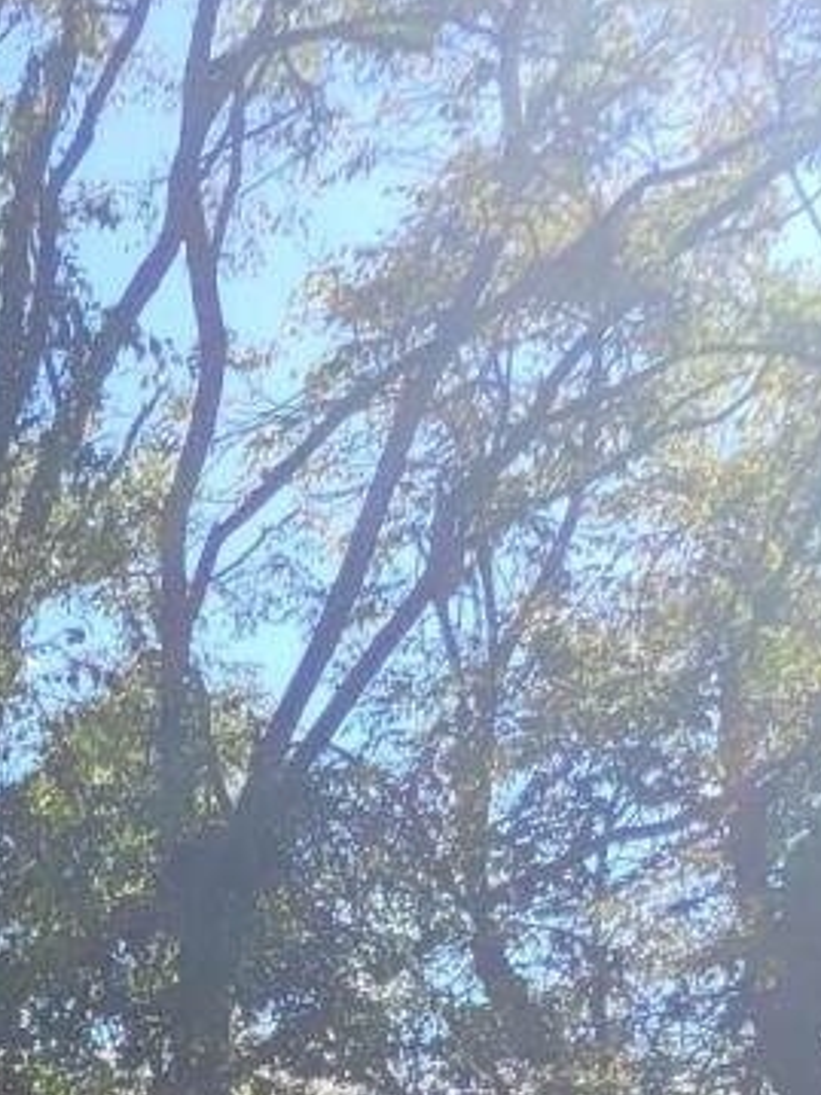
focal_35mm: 145
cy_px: 2742
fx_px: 4588
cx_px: -1145
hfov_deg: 9.2
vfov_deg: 11.1
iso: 40
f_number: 1.8
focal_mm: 5.4
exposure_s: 1/978
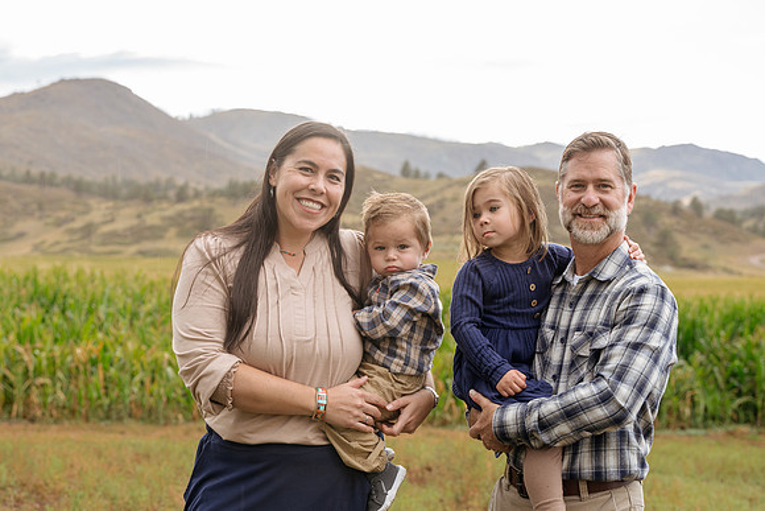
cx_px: 382
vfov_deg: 19.5
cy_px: 256
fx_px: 1488
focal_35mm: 70
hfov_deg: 28.8
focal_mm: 70
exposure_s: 1/125
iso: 200
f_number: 5.6
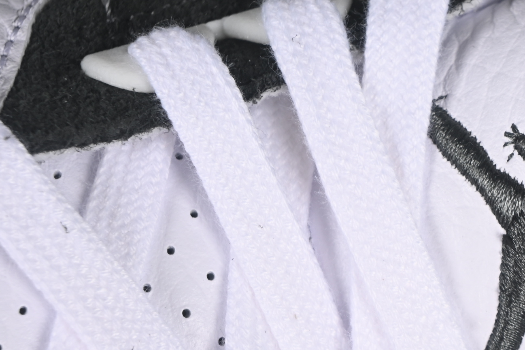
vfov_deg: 8.5
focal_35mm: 161
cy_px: 274
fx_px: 2348
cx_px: 501
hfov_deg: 12.6
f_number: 7.1
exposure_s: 1/80
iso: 160
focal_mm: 50
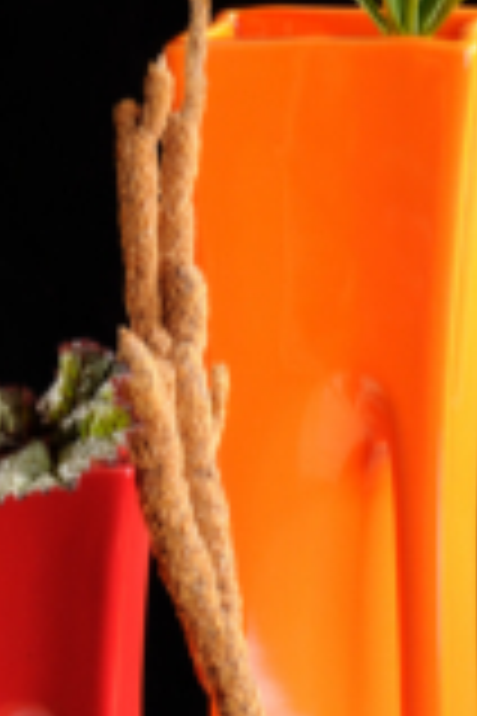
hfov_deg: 2.9
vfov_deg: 4.3
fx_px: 9517
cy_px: 137
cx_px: -54
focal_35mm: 479
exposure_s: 1/200
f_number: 13
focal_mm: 85
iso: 200
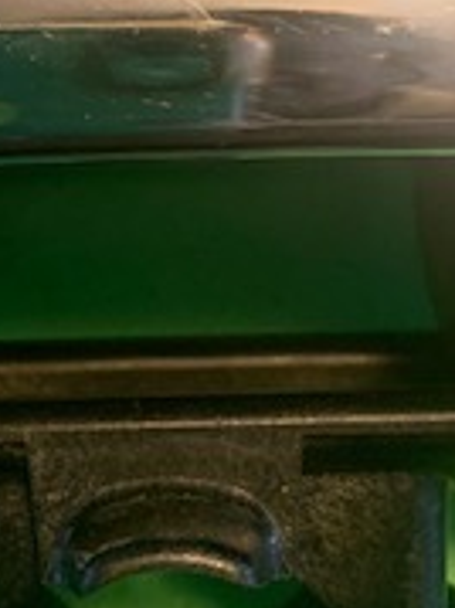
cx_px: 194
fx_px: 1632
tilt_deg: -66.4
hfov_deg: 15.9
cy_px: 95
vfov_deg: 20.8
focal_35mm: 93
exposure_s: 1/40
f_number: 1.8
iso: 320
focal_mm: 4.25
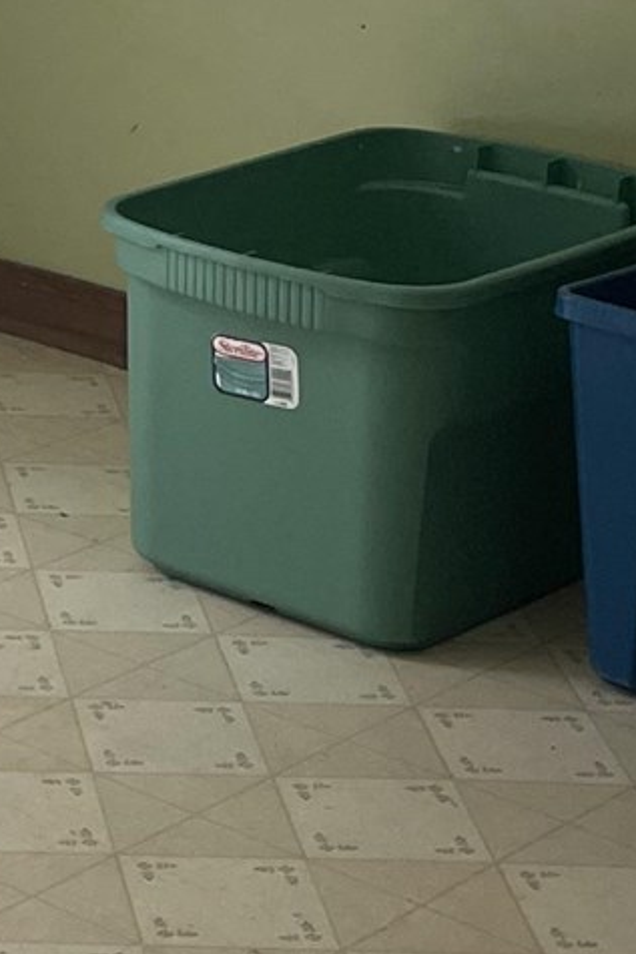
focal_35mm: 131
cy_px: -120
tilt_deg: -9.6
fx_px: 3474
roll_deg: +0.3
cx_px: -544
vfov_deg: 15.2
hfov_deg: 9.9
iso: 100
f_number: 1.6
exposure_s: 1/121
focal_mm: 5.1
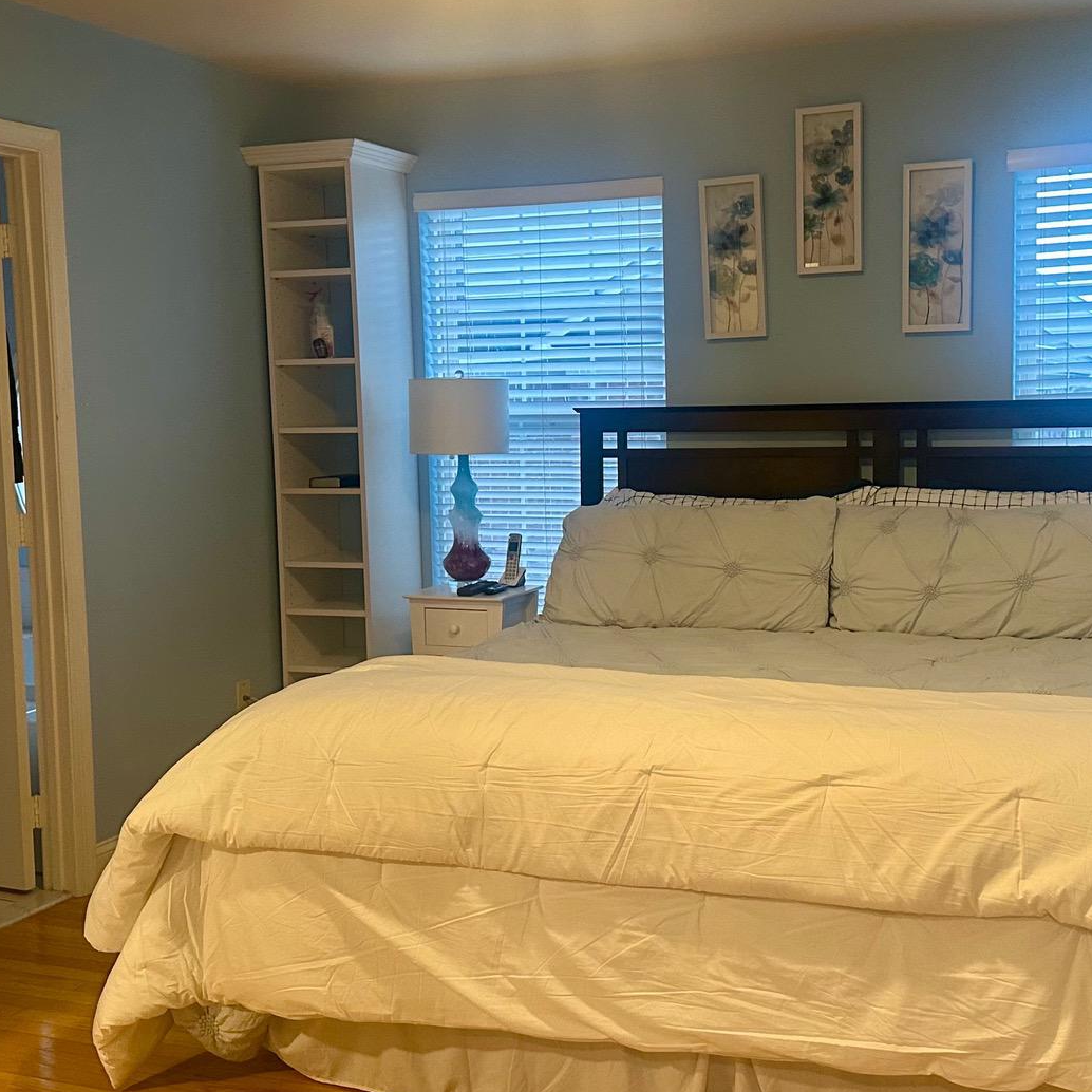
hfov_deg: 39.9
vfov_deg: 40.0
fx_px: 1499
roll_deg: +1.1
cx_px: 647
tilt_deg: -4.6
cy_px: 527
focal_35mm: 42
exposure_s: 1/60
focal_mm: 6.86
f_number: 1.78
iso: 400
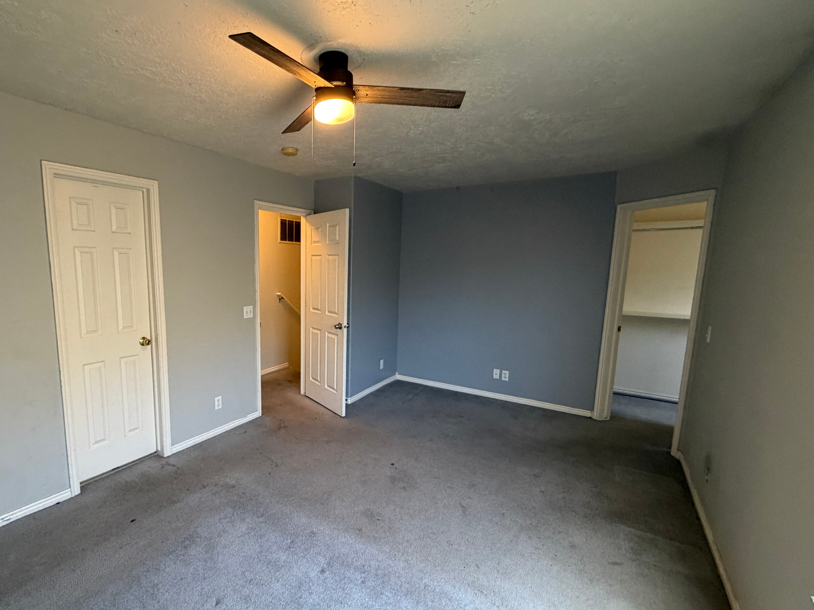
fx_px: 400
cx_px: 324
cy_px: 321
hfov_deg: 89.8
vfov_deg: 74.7
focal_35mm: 17
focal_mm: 2.22
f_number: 2.2
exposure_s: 1/60
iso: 320
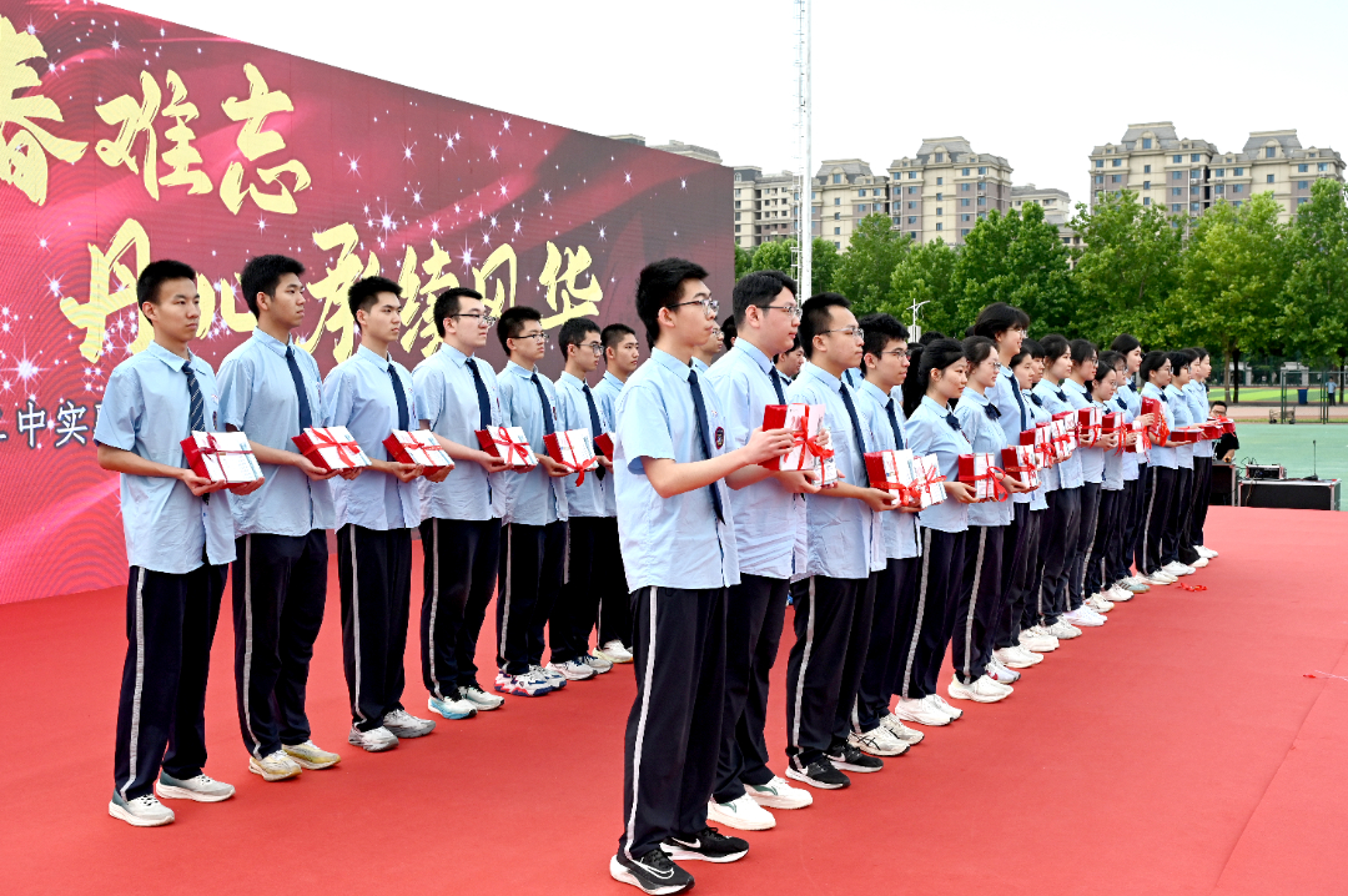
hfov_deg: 49.6
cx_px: 674
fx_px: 1459
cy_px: 448
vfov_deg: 34.1
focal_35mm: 39
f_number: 7.1
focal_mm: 39
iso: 1000
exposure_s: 1/800
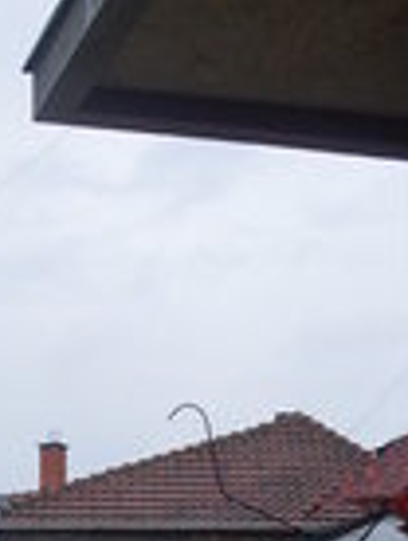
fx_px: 1723
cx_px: -31
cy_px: 713
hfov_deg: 13.3
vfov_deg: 16.8
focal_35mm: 110
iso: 80
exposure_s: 1/500
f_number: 2.8
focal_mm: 6.3
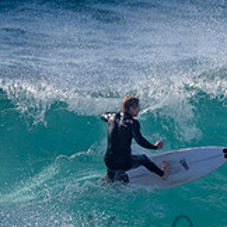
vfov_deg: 0.9
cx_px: 141
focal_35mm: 1869
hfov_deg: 0.9
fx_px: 13866
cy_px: 186
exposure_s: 1/2000
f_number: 5.6
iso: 125
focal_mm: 500
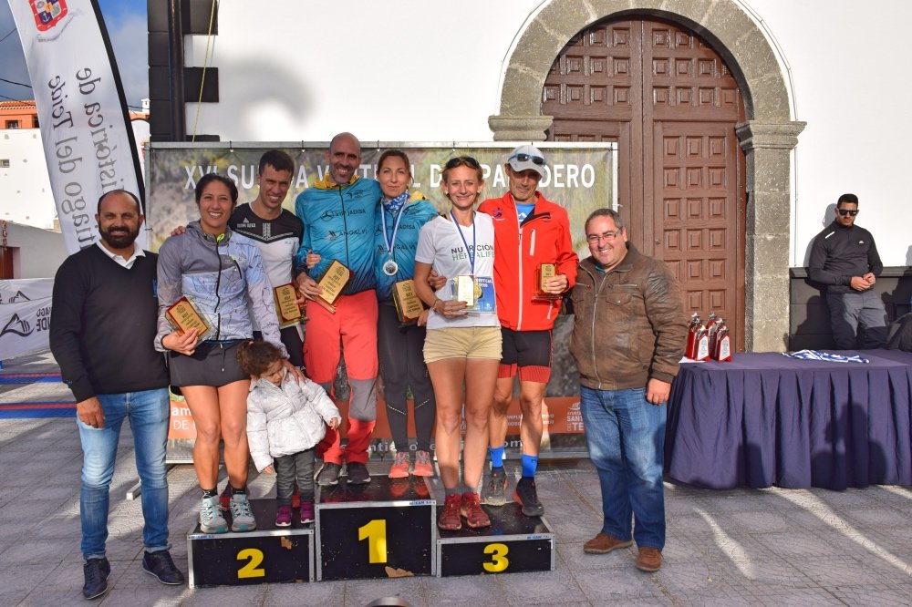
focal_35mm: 30
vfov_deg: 43.6
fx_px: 760
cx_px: 456
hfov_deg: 61.9
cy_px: 304
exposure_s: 1/200
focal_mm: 20
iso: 100
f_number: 13
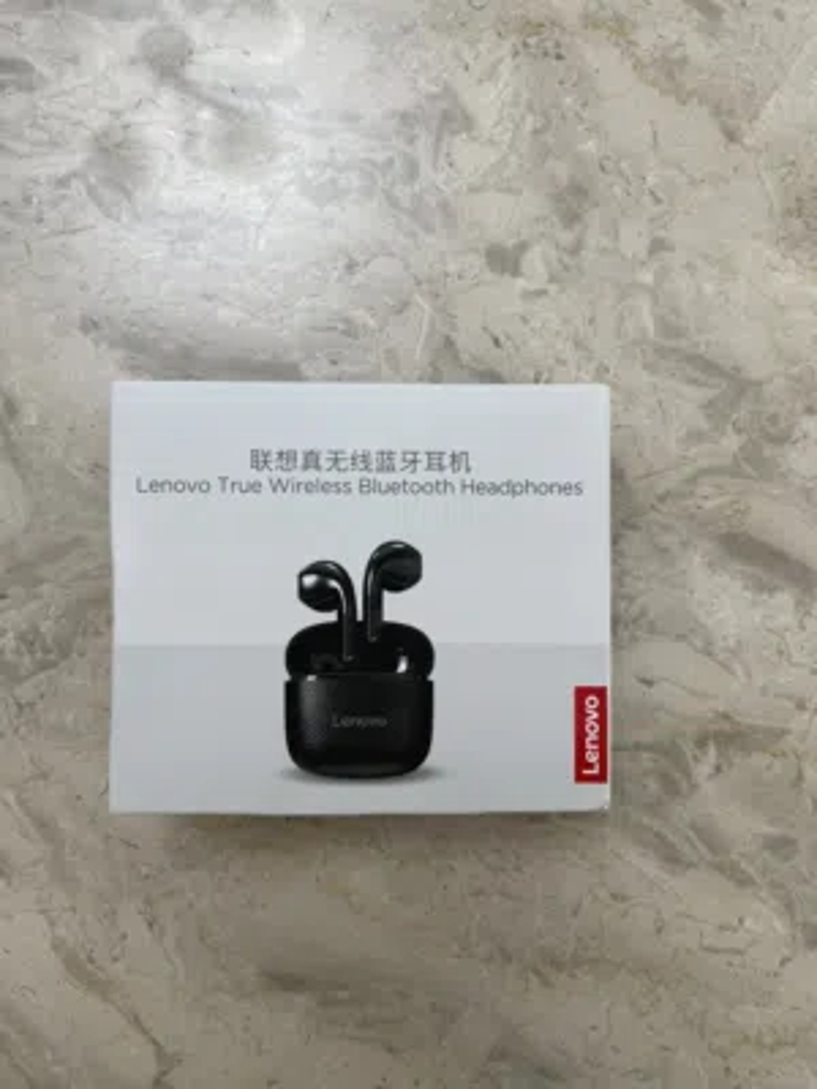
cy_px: 544
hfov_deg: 54.9
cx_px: 408
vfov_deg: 69.4
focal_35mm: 25
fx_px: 787
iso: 100
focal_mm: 5.1
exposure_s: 1/100
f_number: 1.6
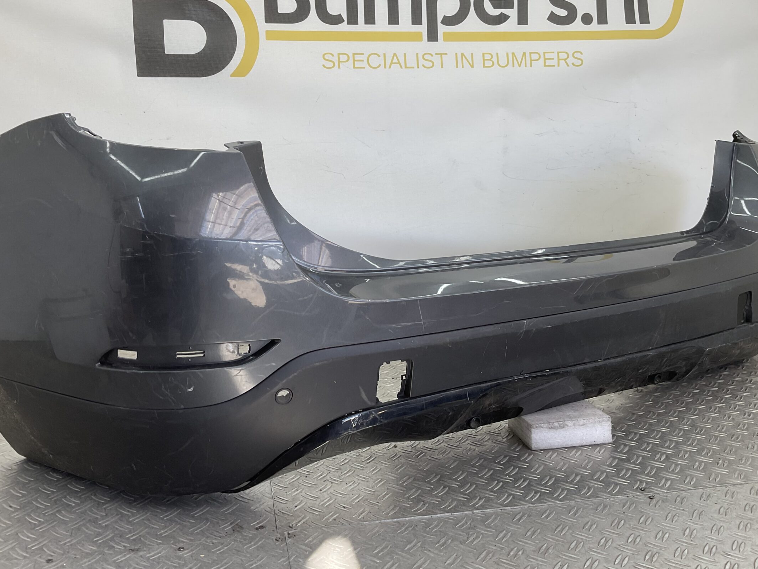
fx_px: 766
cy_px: 234
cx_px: 371
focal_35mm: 35
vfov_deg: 40.6
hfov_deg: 52.6
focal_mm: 3
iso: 16
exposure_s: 1/128
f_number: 1.8
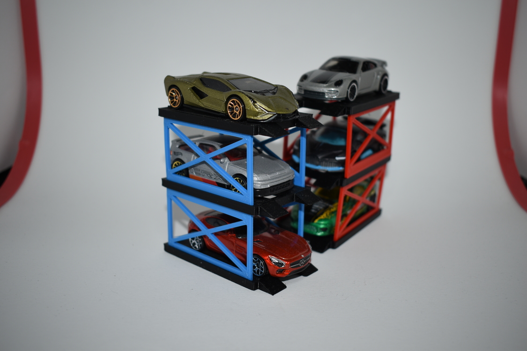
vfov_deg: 35.5
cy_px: 176
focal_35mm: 38
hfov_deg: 51.3
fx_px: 549
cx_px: 264
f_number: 4
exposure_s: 1/60
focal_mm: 25
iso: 100
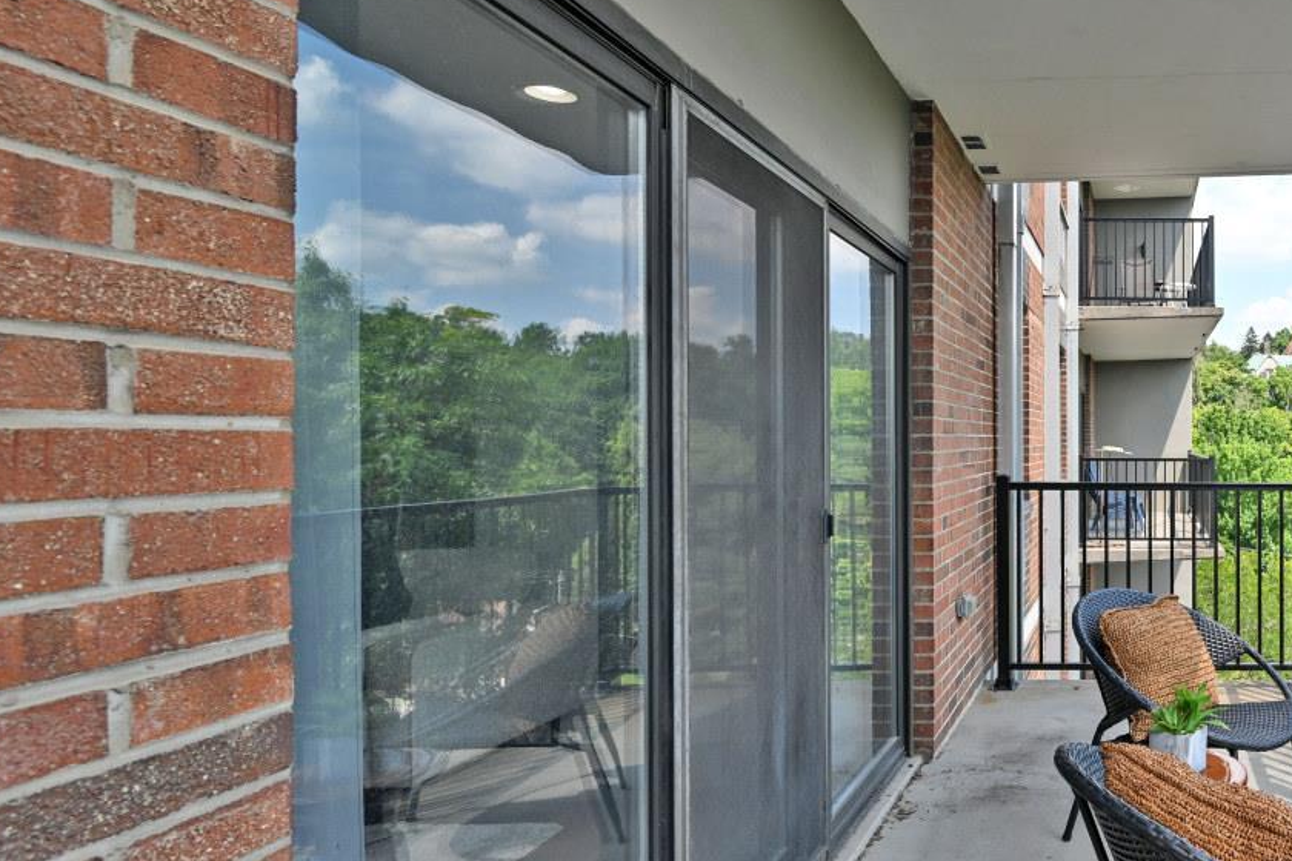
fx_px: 897
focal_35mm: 25
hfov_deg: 61.6
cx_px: 1135
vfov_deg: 51.3
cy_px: 426
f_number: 7.1
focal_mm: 14
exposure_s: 1/160
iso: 100
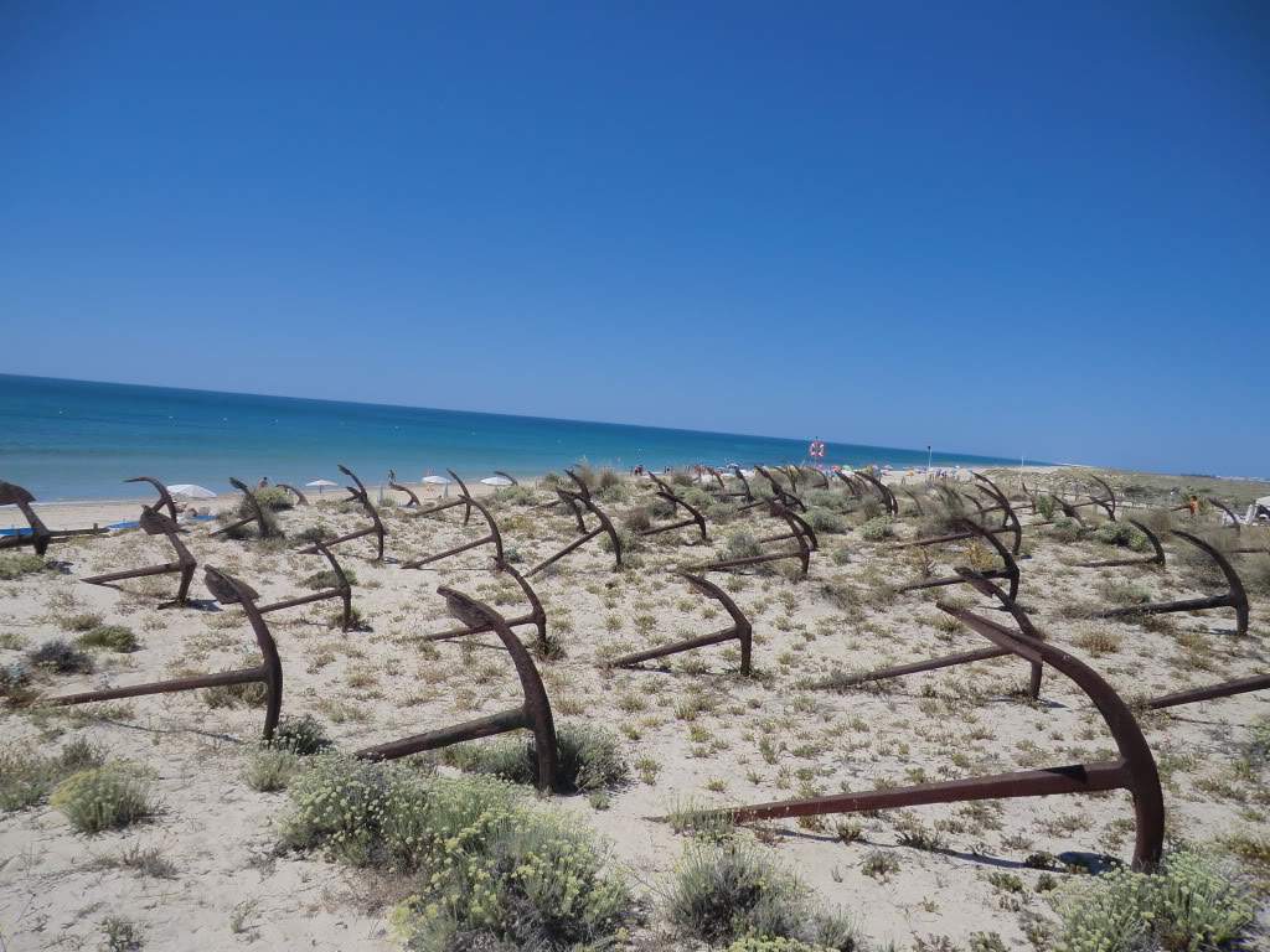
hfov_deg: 71.6
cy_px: 476
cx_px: 635
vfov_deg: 56.8
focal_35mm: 24
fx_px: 881
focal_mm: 4.3
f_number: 7.5
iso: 64
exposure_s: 1/320
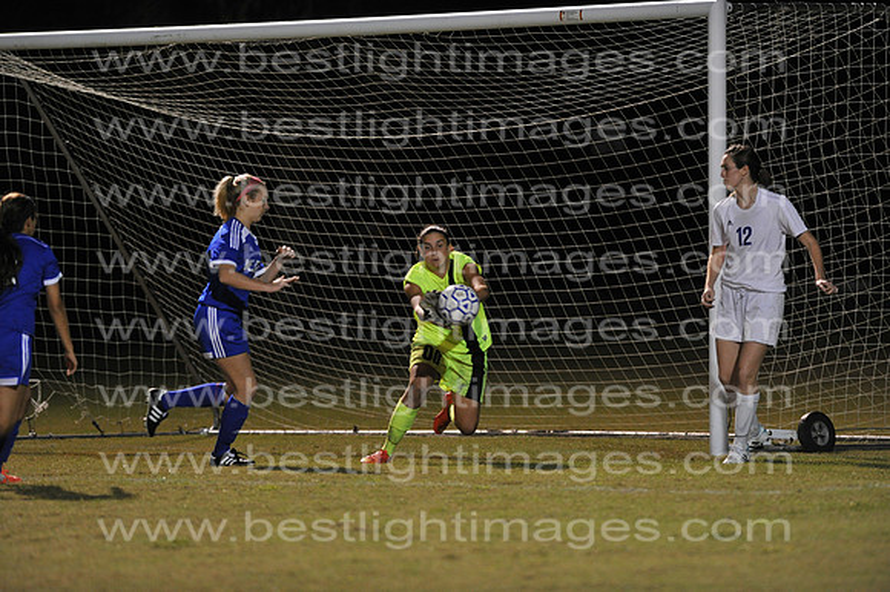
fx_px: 7412
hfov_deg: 6.9
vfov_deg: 4.6
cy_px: 296
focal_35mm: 300
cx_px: 445
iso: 4000
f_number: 3.5
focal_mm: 300
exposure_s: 1/500
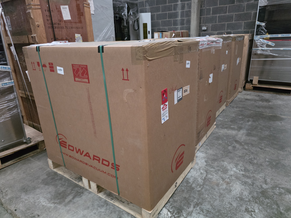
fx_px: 193
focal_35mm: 23
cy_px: 109
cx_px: 146
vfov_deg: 58.9
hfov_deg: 73.9
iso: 2500
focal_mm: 6.3
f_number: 1.7
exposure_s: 1/100
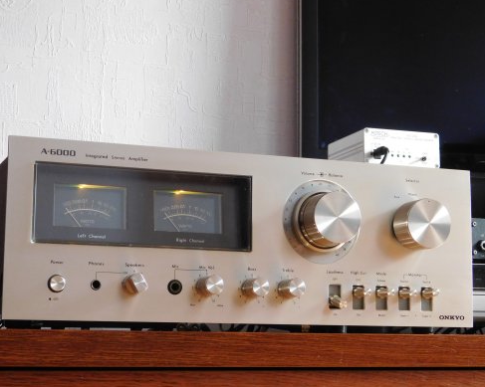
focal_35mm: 71
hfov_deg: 26.8
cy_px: 185
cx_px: 233
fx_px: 1019
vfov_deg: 21.5
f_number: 4
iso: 450
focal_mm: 10.4
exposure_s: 1/8
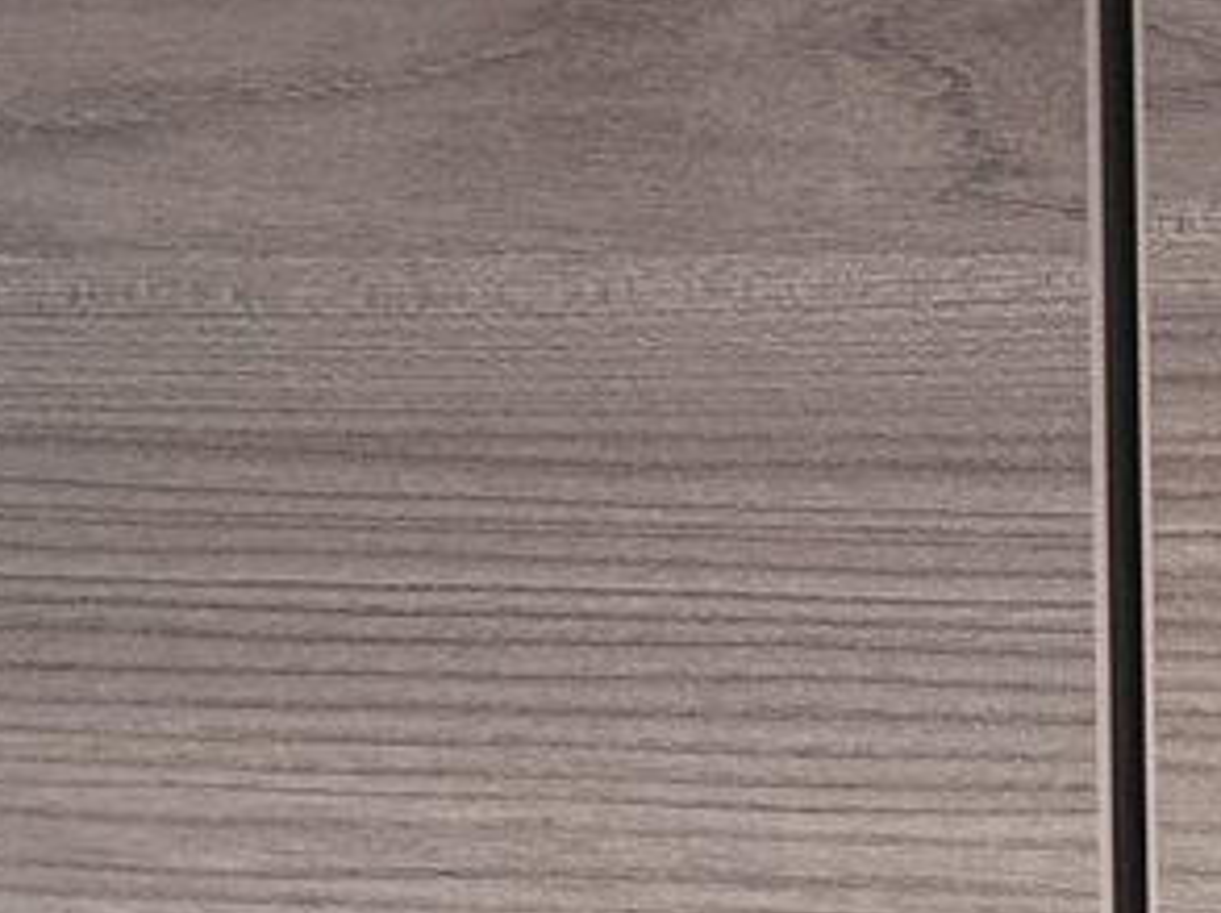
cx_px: 1104
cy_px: 563
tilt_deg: -3.1
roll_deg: +0.6
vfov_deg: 8.8
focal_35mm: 168
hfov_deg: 11.7
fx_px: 5919
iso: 250
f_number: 1.78
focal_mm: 6.86
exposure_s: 1/111
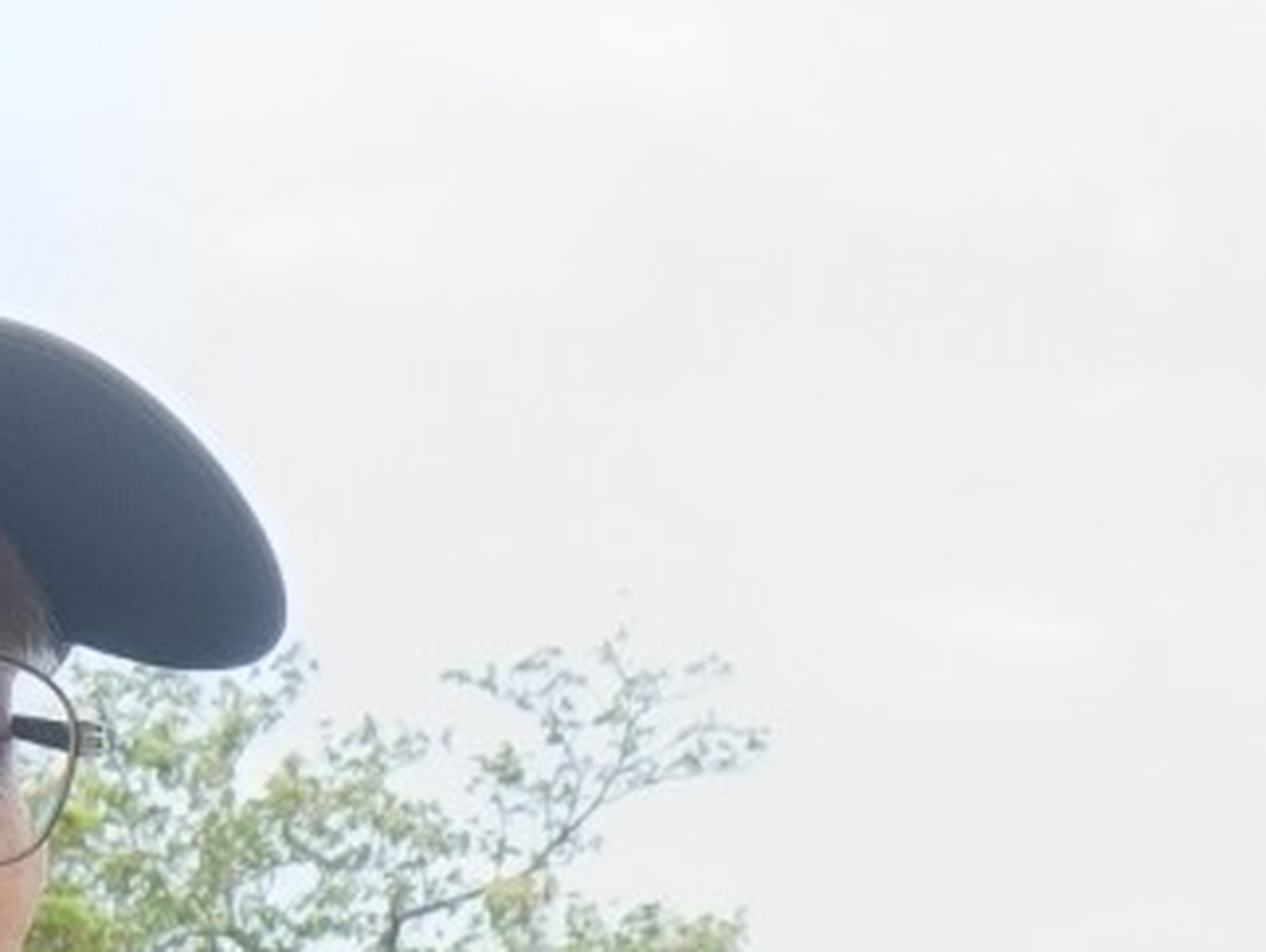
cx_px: 1011
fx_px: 2783
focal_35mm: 76
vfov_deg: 18.1
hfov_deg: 25.2
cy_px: 1238
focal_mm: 3.24
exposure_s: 1/1058
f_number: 2.45
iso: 61
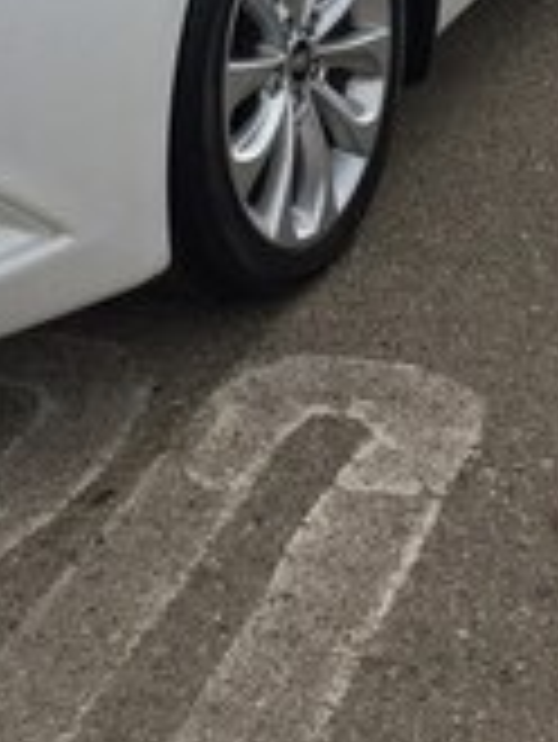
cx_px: 378
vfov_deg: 20.5
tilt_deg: -11.4
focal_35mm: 87
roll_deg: +3.3
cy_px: -229
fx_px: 1867
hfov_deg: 16.9
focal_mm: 4.15
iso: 32
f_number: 2.2
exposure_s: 1/2283
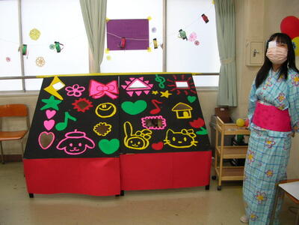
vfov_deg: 40.7
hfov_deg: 52.6
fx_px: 302
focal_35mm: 35
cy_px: 112
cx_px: 150
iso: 50
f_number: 2.8
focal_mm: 5.8
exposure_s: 1/9.5
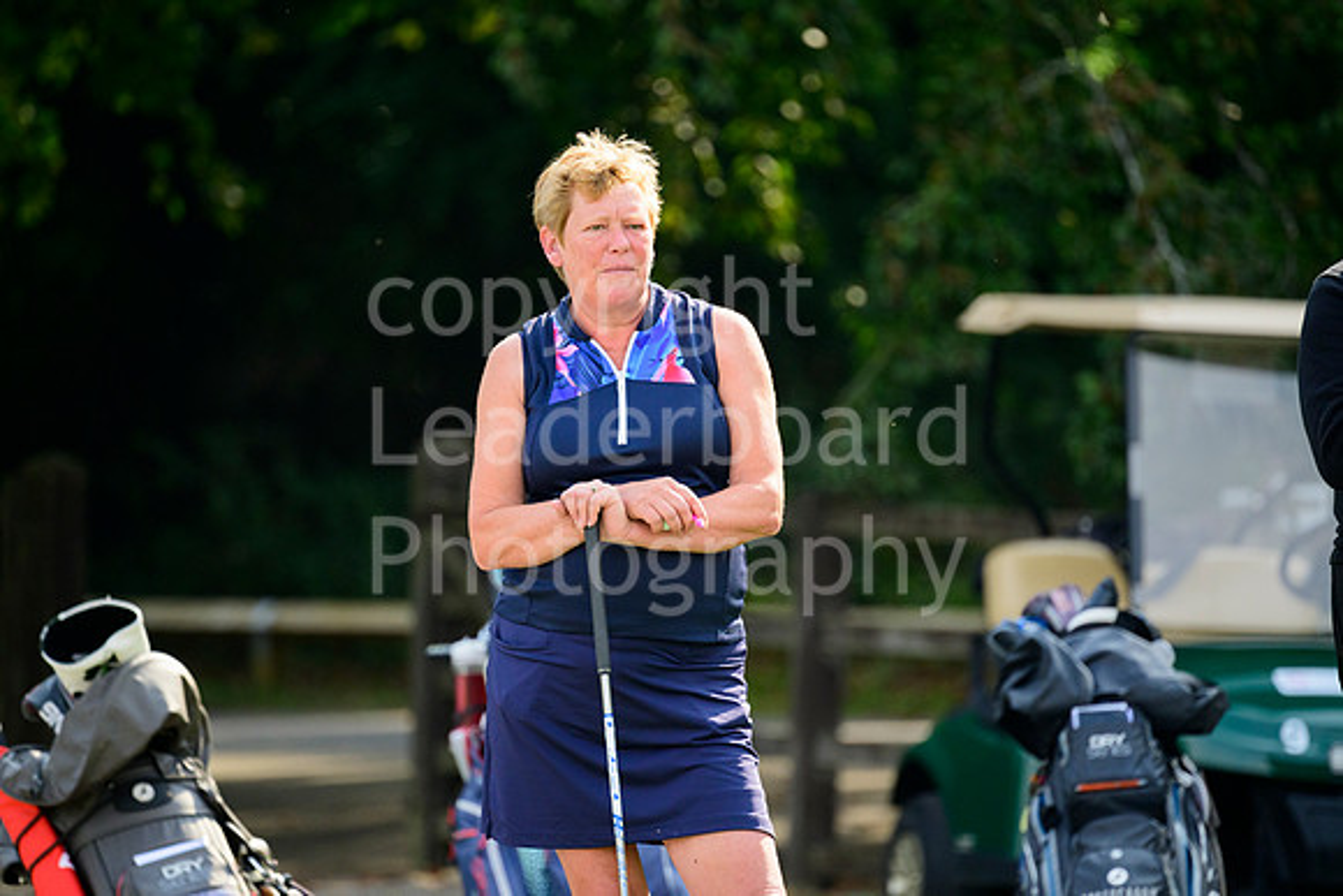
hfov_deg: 5.2
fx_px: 14925
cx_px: 672
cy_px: 448
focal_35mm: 400
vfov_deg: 3.4
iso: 1000
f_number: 5.6
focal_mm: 400
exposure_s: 1/1250
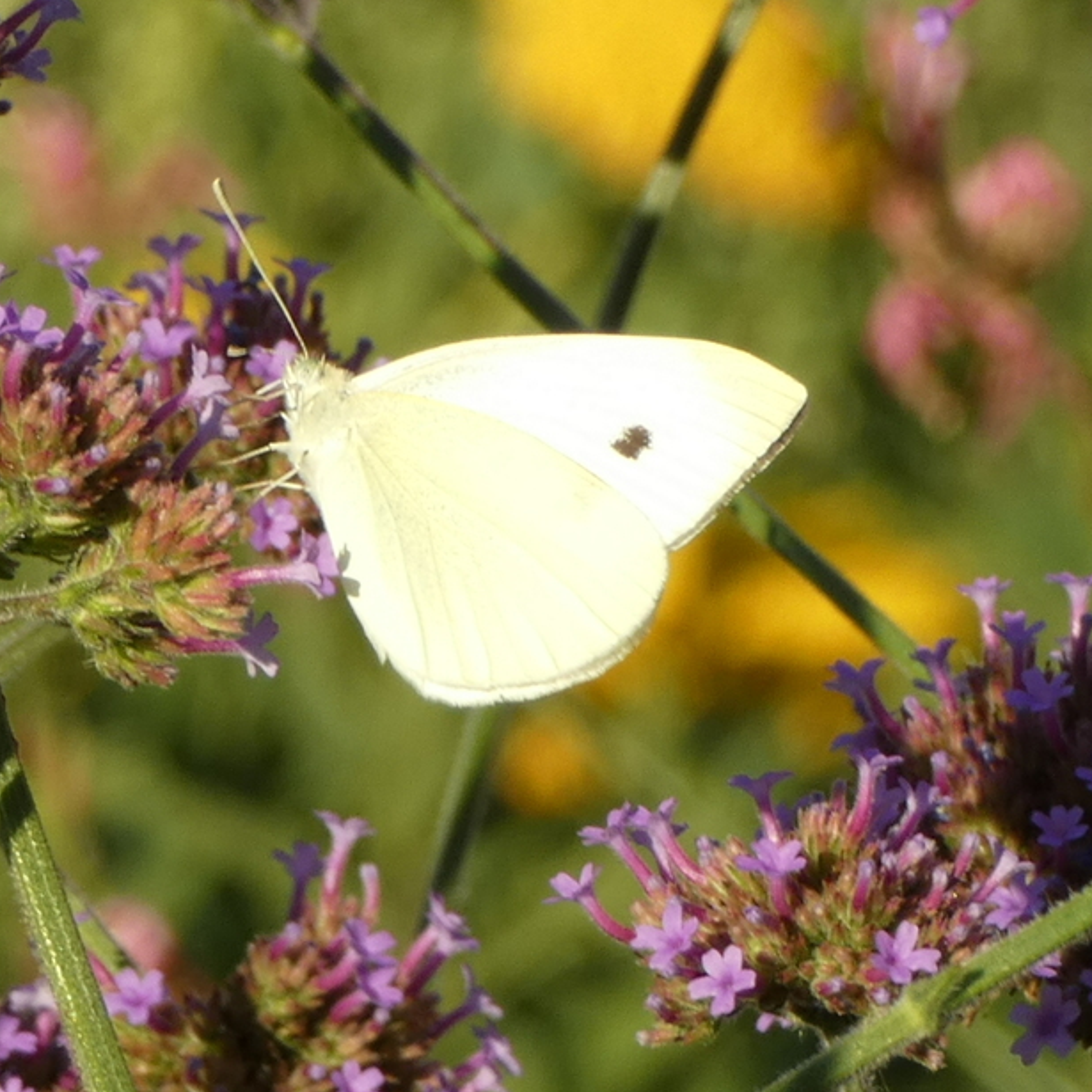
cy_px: 542
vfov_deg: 6.6
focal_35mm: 266
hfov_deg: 6.6
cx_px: 365
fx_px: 9494
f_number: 5.5
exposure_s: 1/100
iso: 80
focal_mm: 38.9
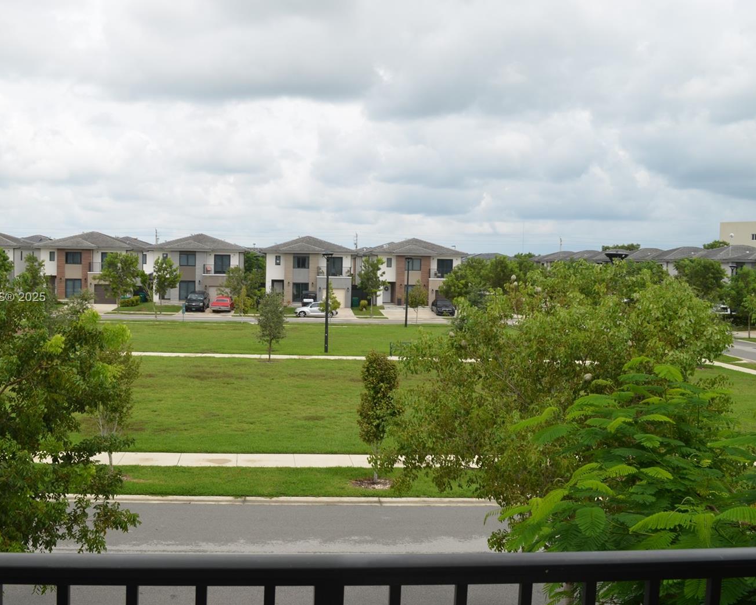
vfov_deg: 39.2
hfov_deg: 47.8
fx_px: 850
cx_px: 325
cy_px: 298
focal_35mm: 38
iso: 100
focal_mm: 22
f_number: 9
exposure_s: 1/160
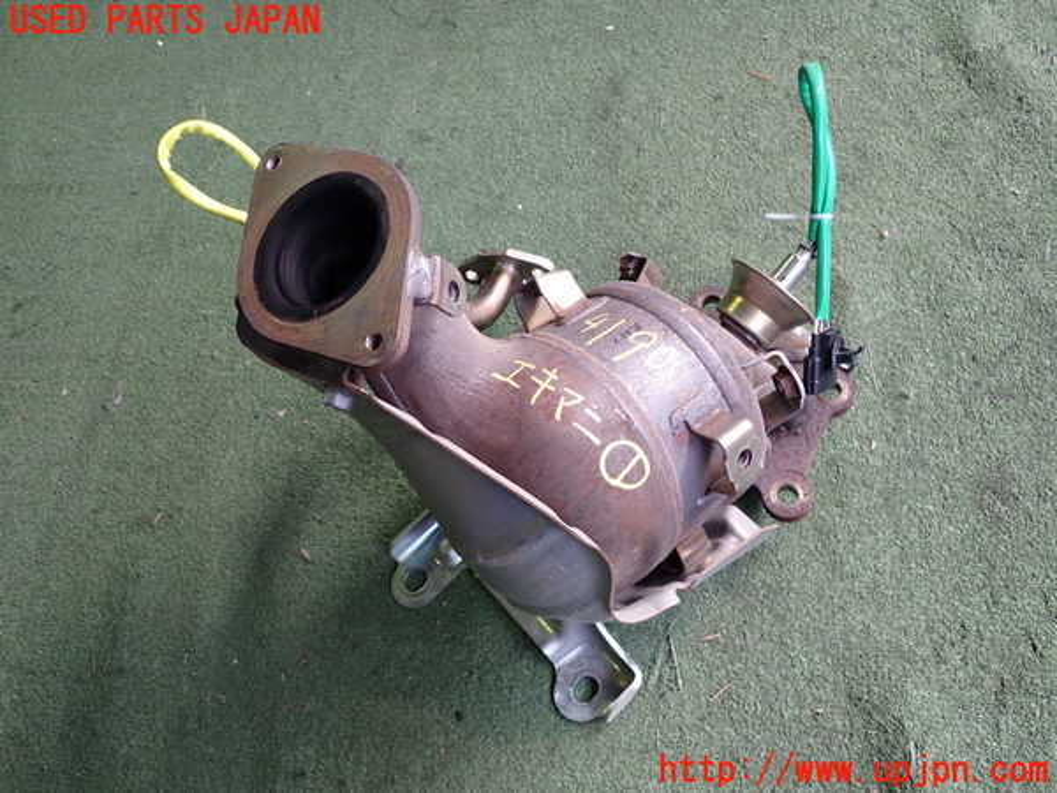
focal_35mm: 30
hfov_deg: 60.0
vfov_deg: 46.8
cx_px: 528
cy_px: 396
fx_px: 916
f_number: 2.3
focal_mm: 5.4
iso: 200
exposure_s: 1/60
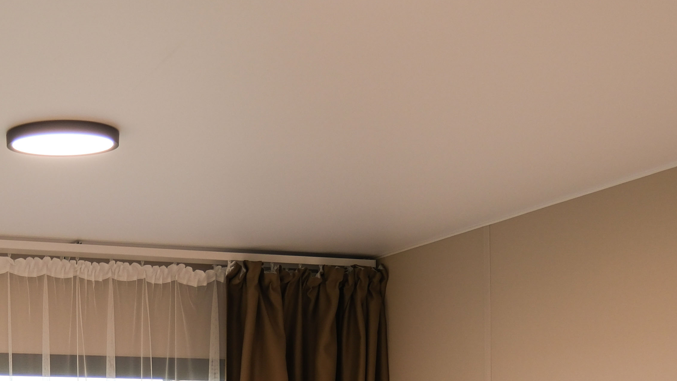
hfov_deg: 23.8
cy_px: 583
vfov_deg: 13.2
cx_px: 26
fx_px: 1544
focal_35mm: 86
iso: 125
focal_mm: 16
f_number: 2.8
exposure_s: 1/35
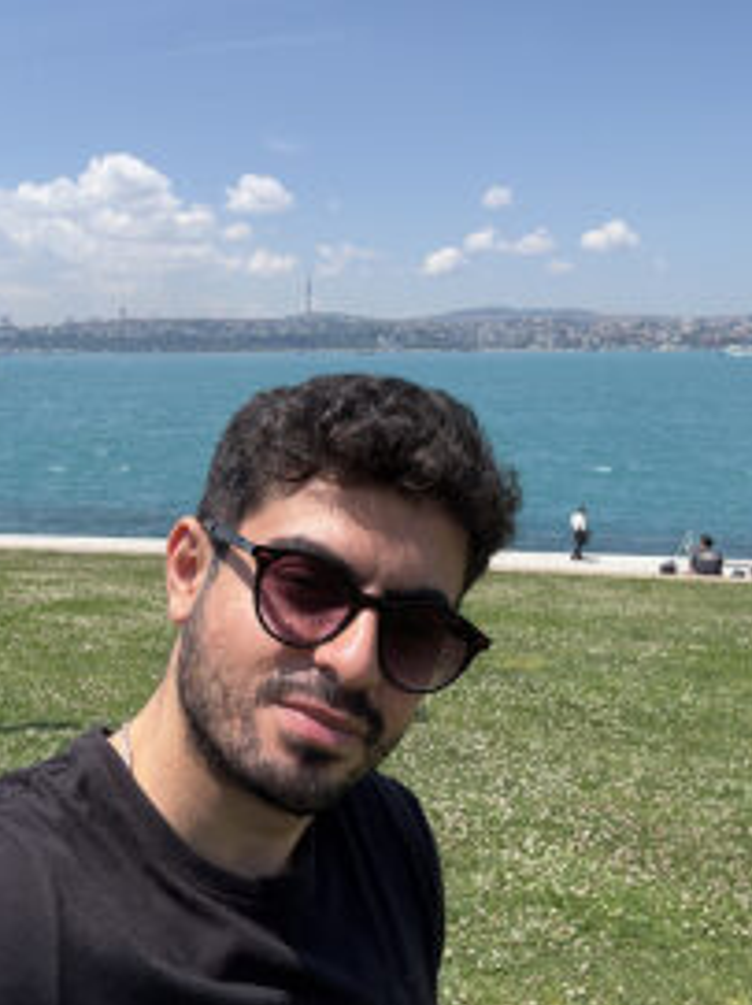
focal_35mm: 34
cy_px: 471
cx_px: 278
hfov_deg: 41.4
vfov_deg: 53.9
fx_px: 986
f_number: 1.9
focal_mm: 2.69
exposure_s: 1/1148
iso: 25
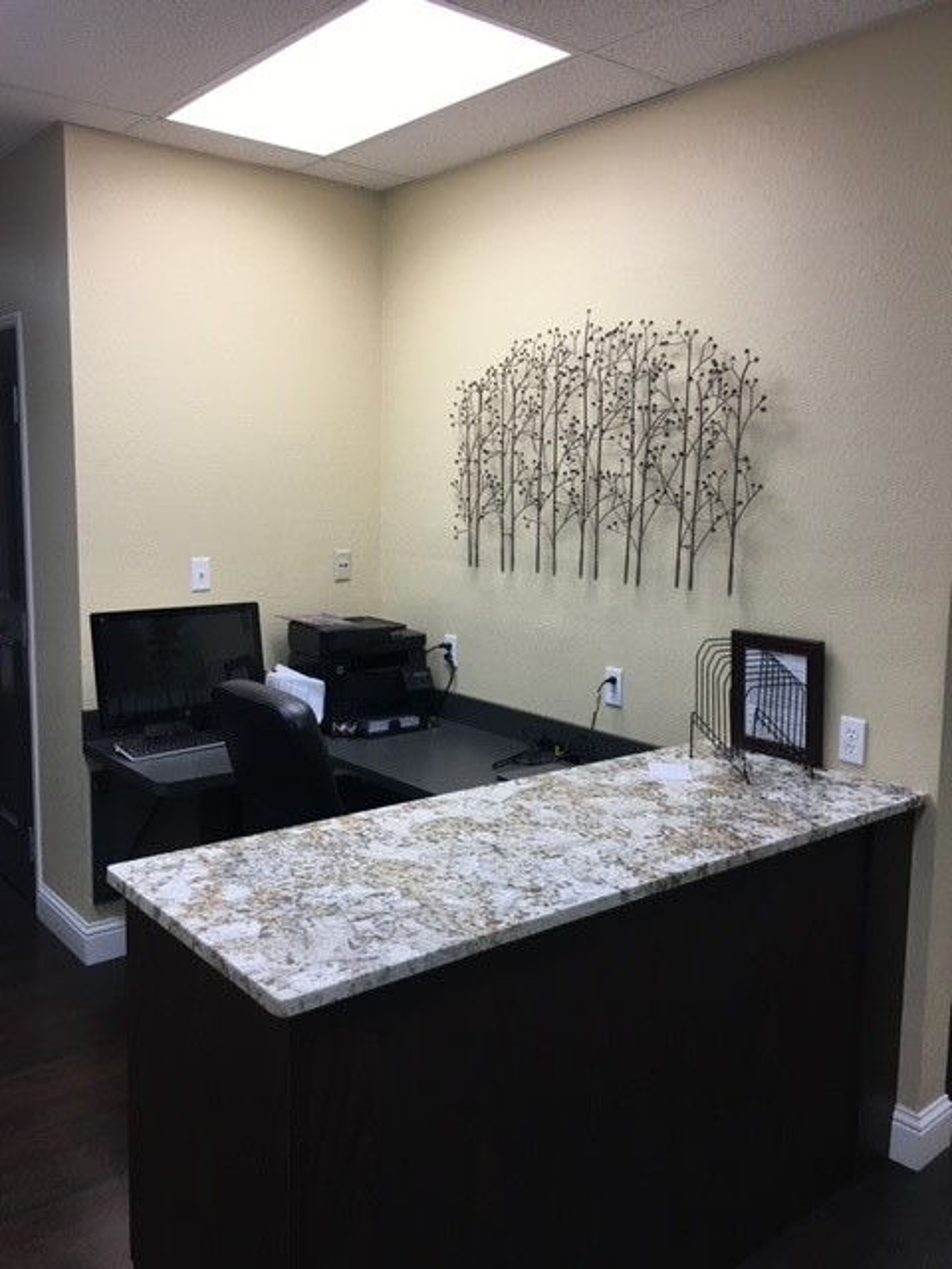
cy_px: 634
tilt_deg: -7.4
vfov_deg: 61.7
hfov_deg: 48.2
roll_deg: -0.9
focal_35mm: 29
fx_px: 1063
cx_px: 476
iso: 25
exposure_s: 1/30
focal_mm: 4.15
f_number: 2.2
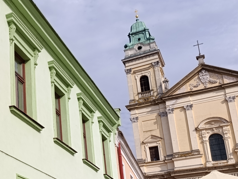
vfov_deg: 26.0
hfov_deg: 31.4
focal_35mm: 55
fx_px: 379
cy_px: 149
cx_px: -17
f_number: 1.6
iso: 50
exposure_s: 1/1041
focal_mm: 6.14
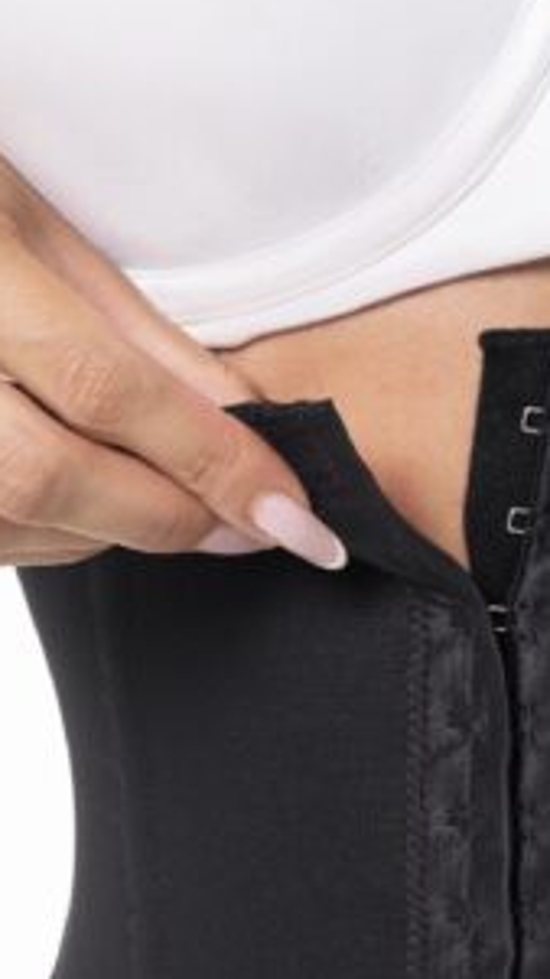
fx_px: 3375
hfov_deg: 9.3
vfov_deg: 16.4
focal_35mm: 130
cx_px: 543
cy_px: 742
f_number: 6.7
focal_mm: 70
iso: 500
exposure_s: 1/125
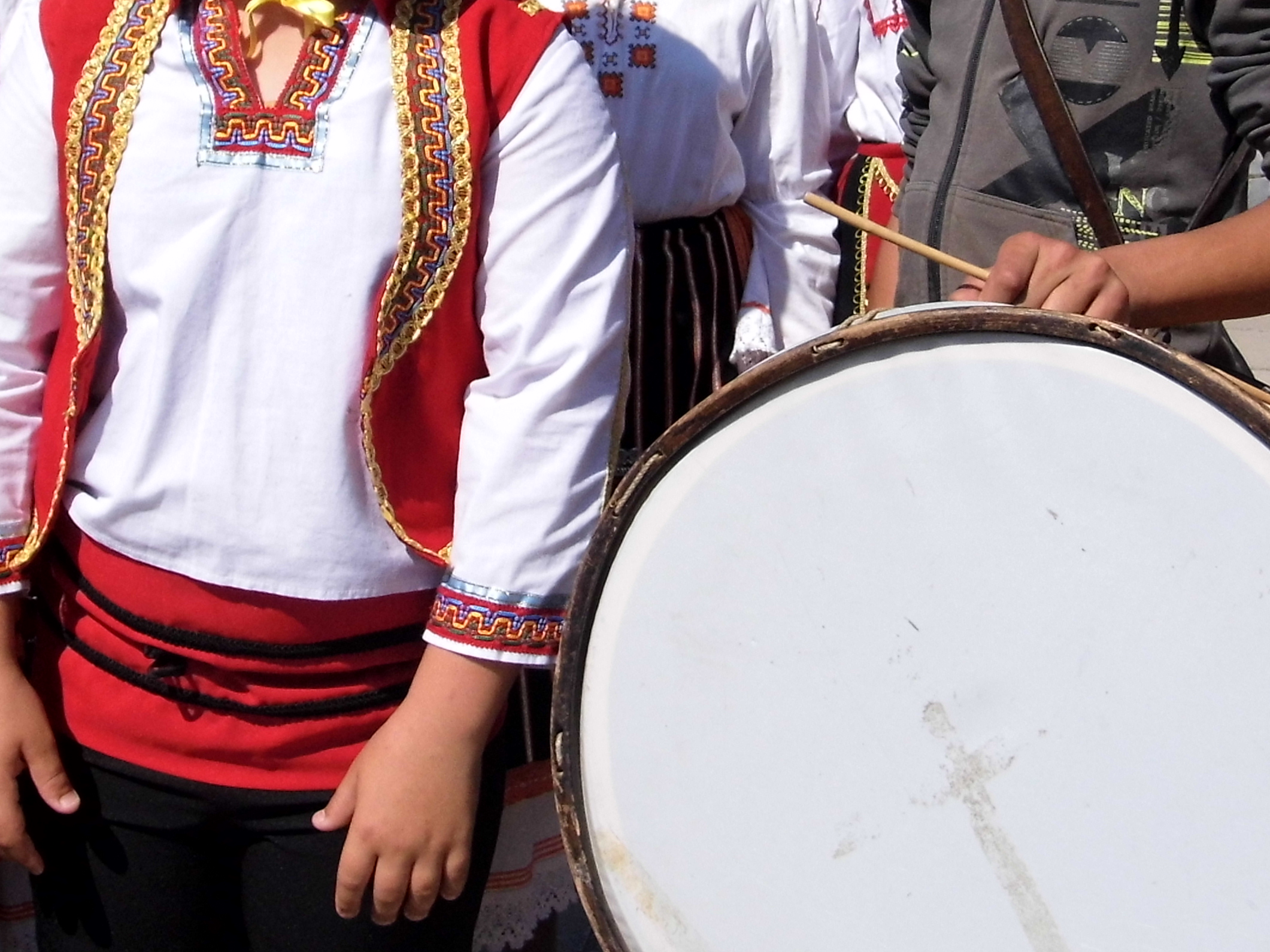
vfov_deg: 23.1
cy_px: 238
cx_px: 484
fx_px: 2311
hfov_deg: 30.6
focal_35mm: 63
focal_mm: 5.2
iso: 100
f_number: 9.2
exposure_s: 1/320
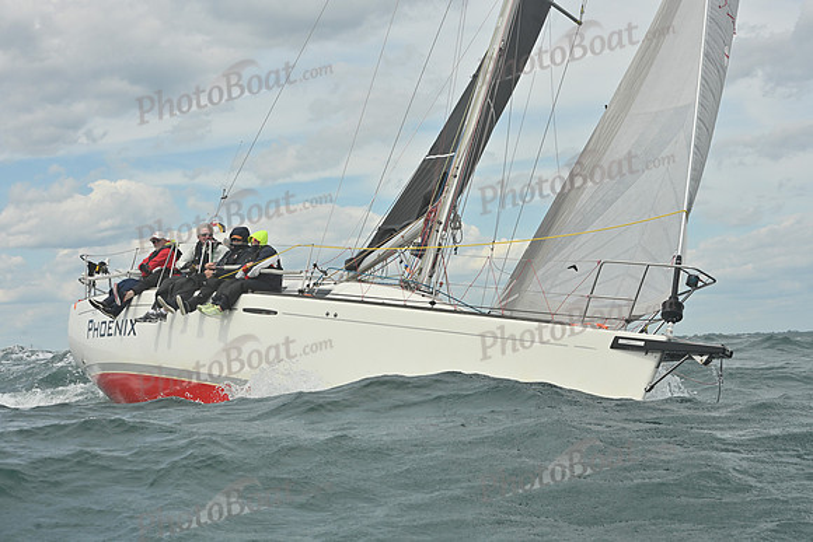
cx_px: 406
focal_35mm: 75
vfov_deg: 18.2
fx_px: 1694
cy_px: 271
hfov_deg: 27.0
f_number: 11
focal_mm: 75
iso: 320
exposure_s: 1/1250
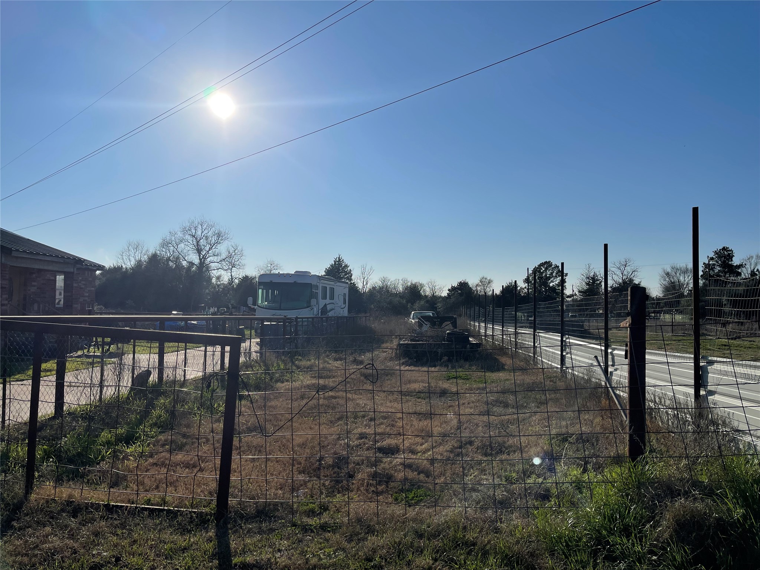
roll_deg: -1.5
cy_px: 285
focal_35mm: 26
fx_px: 571
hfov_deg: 67.3
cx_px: 380
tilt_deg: +1.9
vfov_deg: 53.1
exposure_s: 1/13514
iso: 40
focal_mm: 5.1
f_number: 1.6
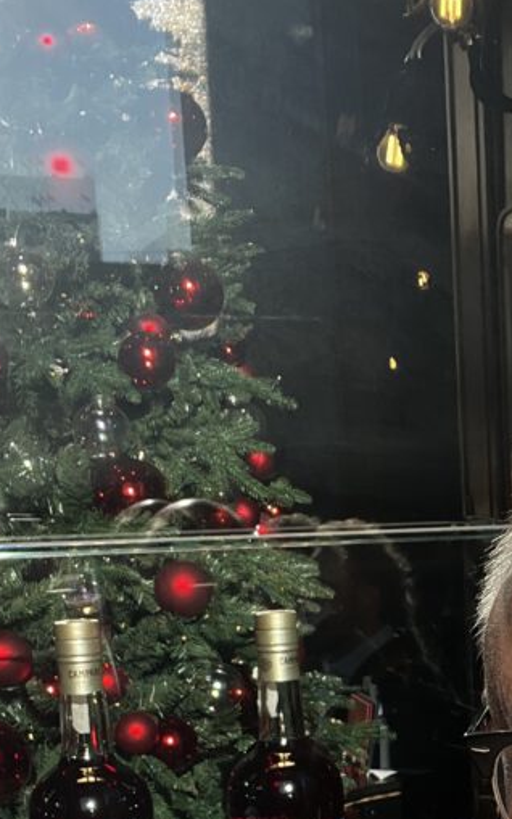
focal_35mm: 64
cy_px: 714
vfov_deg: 30.8
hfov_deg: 19.7
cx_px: 515
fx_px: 1429
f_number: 2.2
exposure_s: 1/1284
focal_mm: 2.71
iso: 32
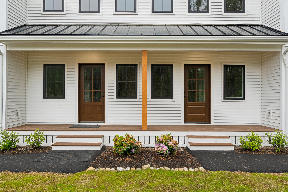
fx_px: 208
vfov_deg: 49.6
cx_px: 144
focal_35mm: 26
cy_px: 96
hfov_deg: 69.4
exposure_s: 1/160
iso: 320
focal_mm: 26
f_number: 7.1
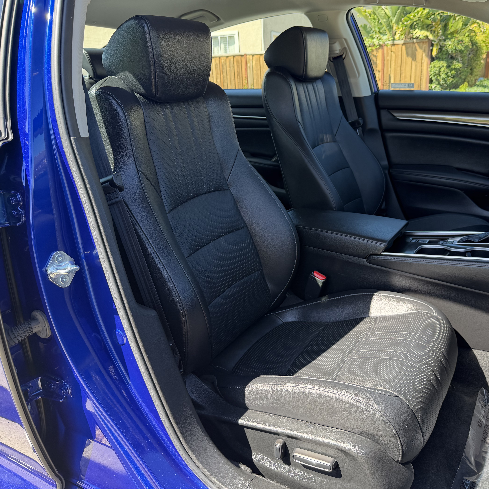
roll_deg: +1.2
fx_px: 463
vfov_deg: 55.6
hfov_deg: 55.3
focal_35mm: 29
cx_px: 285
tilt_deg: -16.2
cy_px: 241
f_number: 1.78
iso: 100
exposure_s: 1/297
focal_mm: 6.76
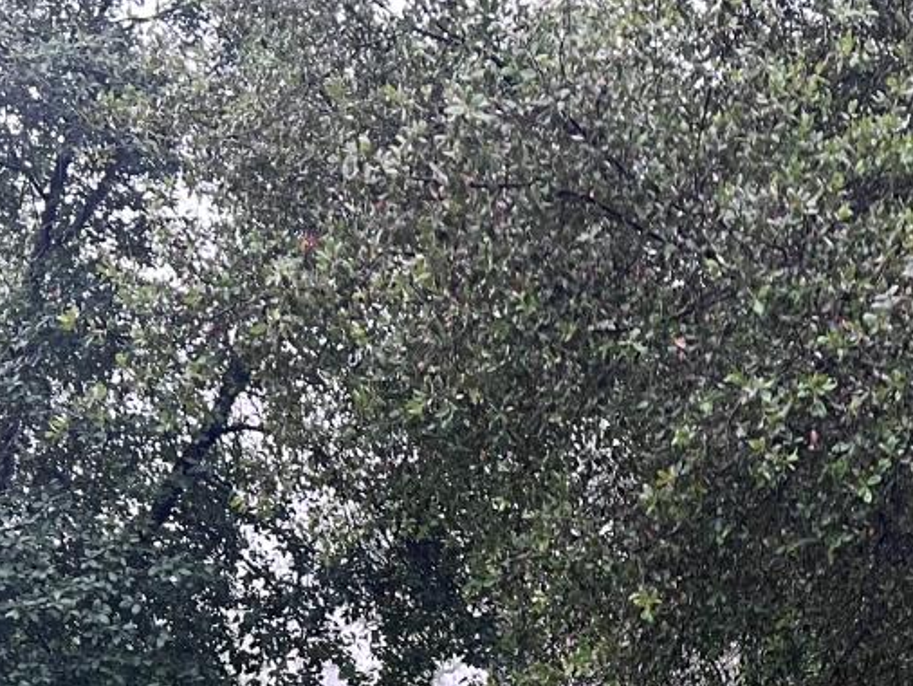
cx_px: 709
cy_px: 927
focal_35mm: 77
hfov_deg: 25.0
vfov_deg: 17.8
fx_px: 2032
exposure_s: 1/60
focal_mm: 5.7
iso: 160
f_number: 1.5
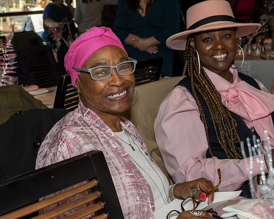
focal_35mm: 81
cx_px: 94
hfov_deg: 23.4
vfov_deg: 18.9
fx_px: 658
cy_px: 120
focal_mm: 44
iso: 800
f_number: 7.1
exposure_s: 1/250
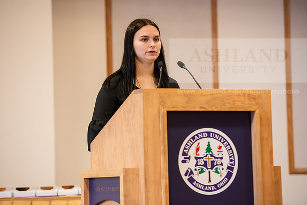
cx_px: 154
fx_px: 1194
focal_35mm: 140
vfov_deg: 9.8
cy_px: 102
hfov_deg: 14.7
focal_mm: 140
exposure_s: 1/200
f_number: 3.5
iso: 2000
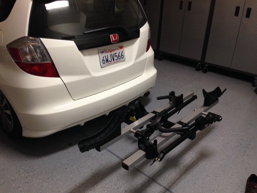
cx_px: 128
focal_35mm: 33
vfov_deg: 42.9
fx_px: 245
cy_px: 96
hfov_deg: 55.4
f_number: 2.4
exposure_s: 1/20
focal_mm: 4.12
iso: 160
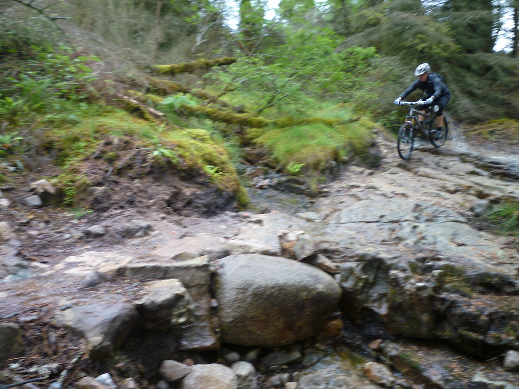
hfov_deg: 61.7
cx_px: 260
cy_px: 194
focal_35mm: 29
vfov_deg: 48.2
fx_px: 435
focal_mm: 5.2
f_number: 3.3
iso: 100
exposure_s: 1/30
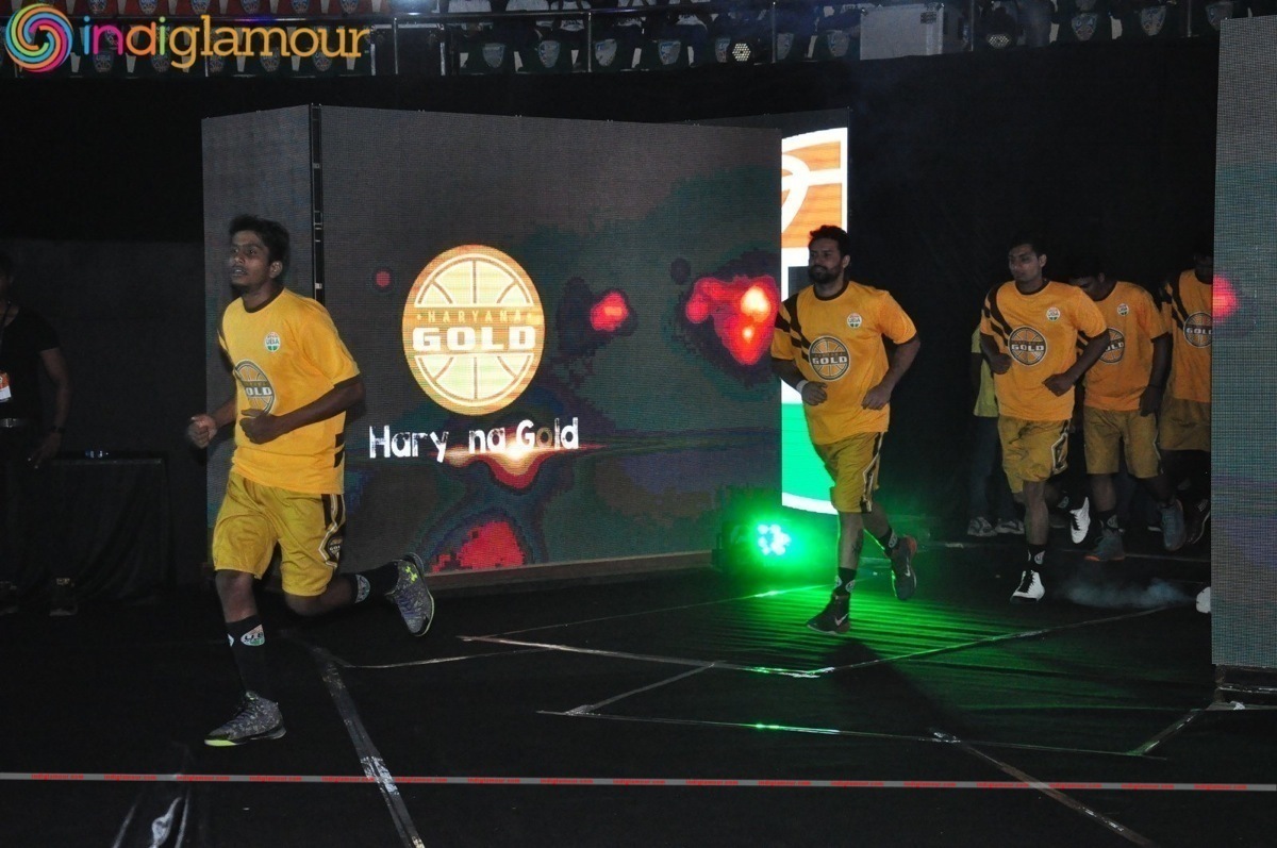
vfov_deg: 18.9
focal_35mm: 72
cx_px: 638
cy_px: 424
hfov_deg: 28.1
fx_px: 2551
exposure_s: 1/125
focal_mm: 48
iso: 3200
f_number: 4.8
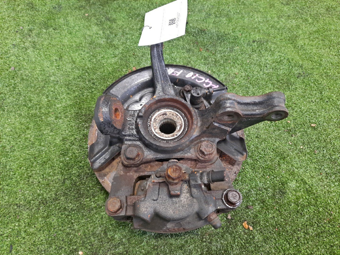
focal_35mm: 25
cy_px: 128
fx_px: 246
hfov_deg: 69.4
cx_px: 170
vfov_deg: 54.9
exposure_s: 1/33
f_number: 2
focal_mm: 4.6
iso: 363
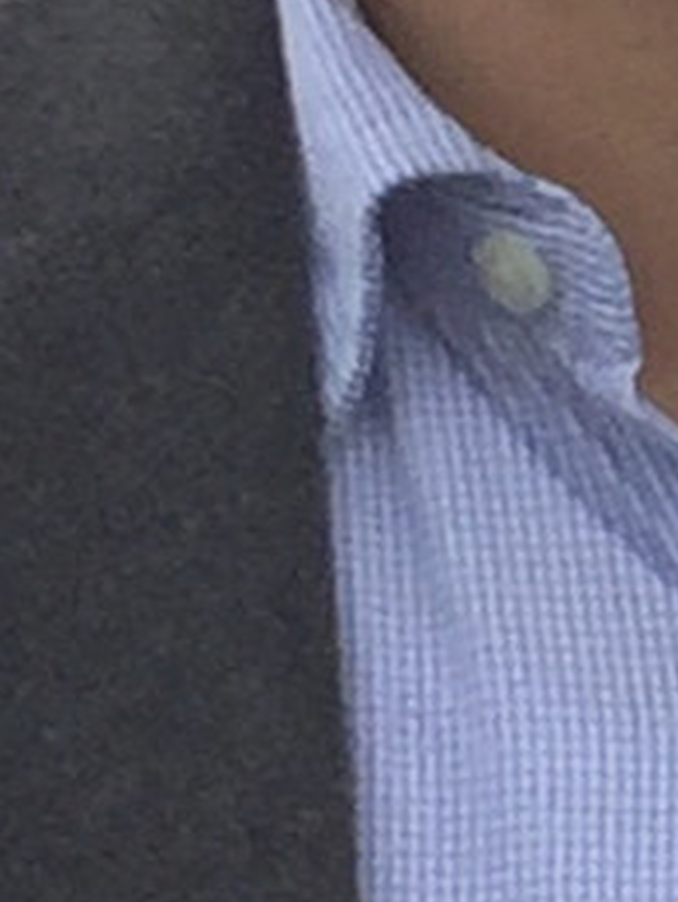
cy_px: -626
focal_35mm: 123
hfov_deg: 11.7
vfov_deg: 14.4
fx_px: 3210
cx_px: 877
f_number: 2.2
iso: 32
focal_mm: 4.15
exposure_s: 1/824
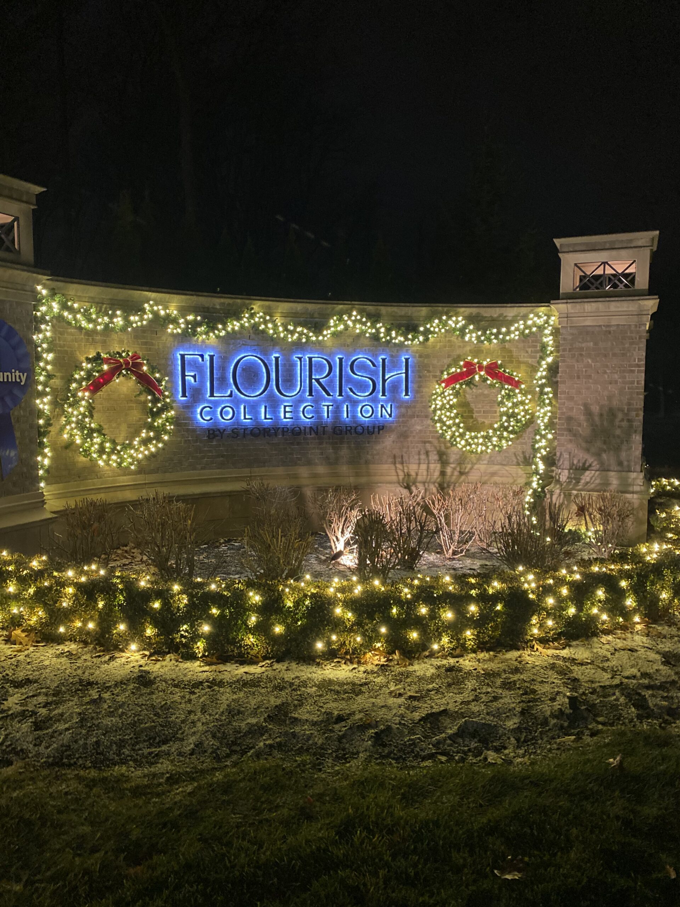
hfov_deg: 53.1
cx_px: 340
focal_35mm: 26
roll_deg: -0.6
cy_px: 454
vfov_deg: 67.3
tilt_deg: -7.3
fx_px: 681
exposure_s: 1/30
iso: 500
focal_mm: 4.25
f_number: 1.8
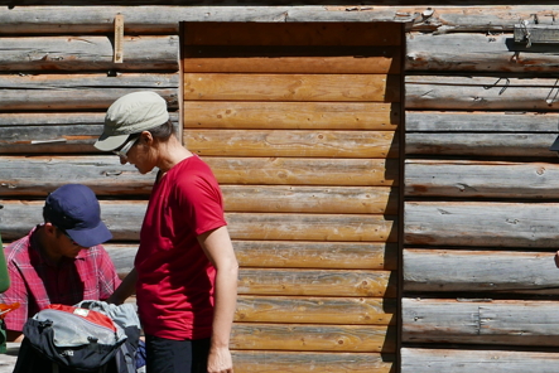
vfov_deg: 9.4
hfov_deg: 13.8
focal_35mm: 146
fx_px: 2268
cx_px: -12
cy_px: 169
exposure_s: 1/800
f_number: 5.6
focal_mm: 24.5
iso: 200
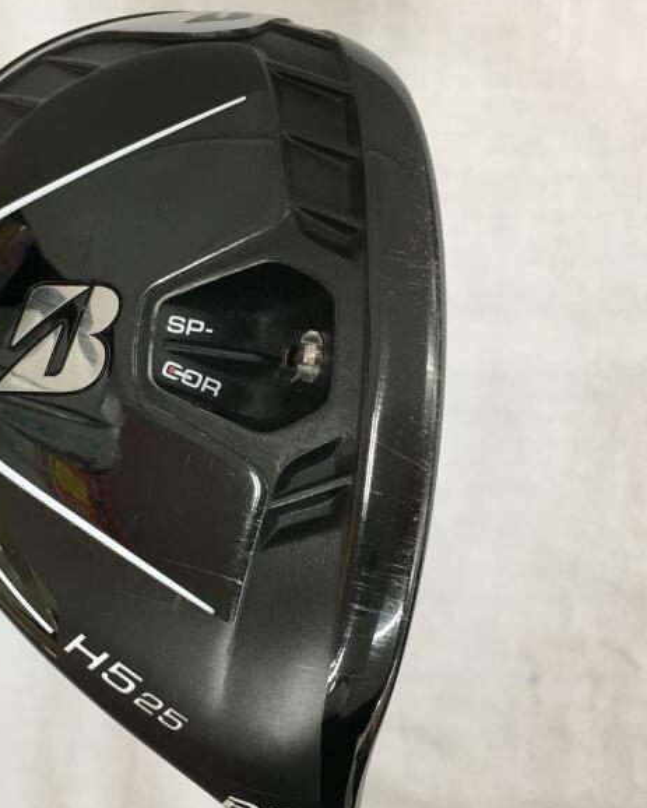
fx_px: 1124
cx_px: 157
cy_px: 421
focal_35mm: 47
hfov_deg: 31.5
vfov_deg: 39.5
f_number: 2.2
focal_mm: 4.15
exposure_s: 1/33
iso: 50
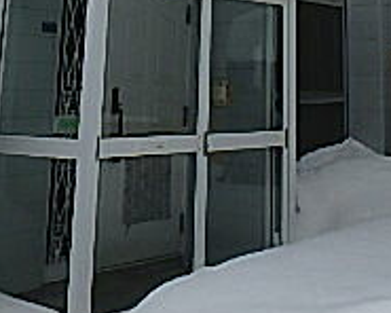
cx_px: 266
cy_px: -148
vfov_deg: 19.1
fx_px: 822
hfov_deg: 26.6
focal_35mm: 71
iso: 125
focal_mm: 3.7
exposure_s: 1/800
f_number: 3.5
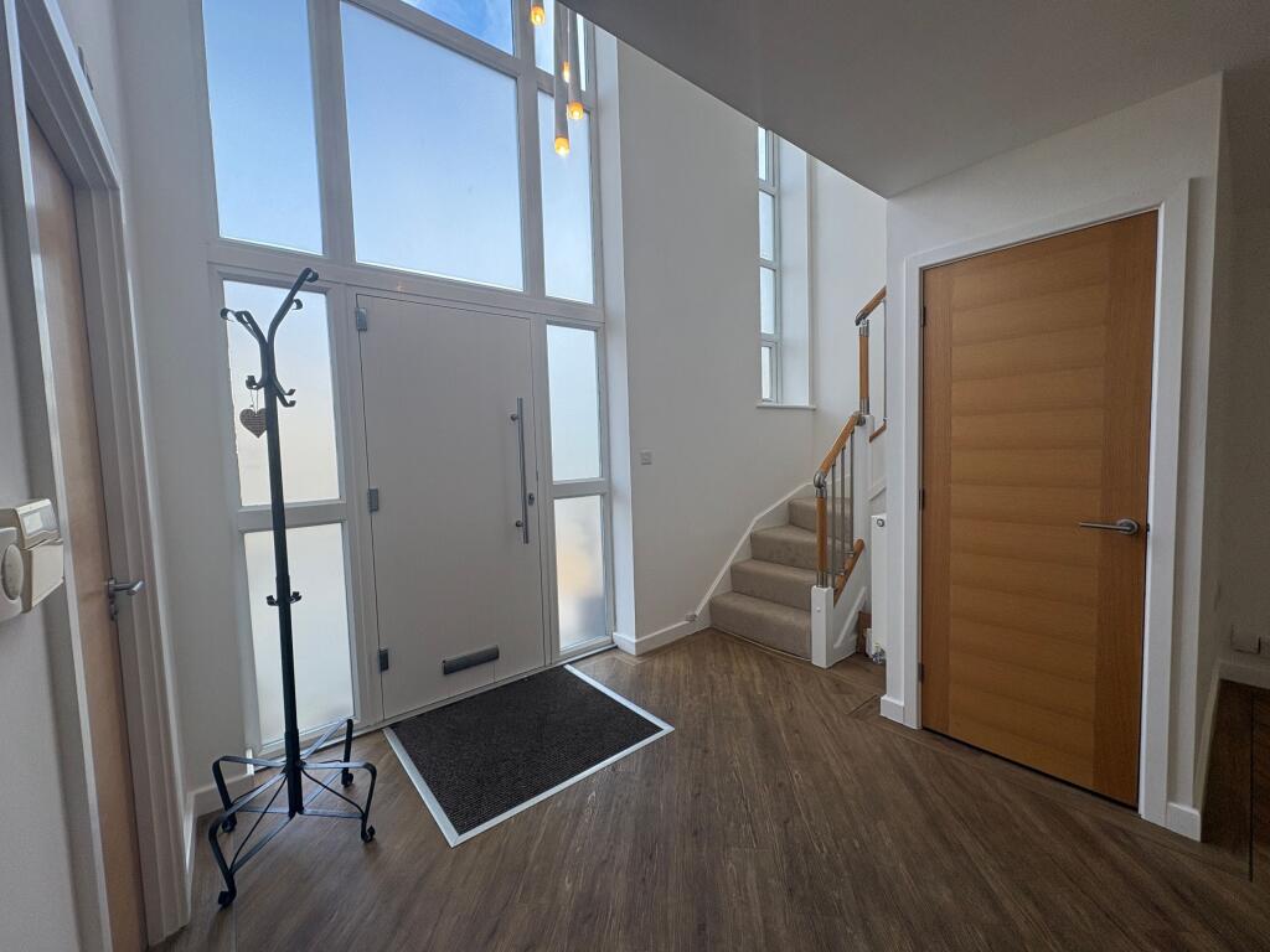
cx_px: 635
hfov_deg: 102.1
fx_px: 514
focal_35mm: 14
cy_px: 476
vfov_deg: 85.7
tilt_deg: -2.8
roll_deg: +1.9
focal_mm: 2.22
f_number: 2.2
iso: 64
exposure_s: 1/173
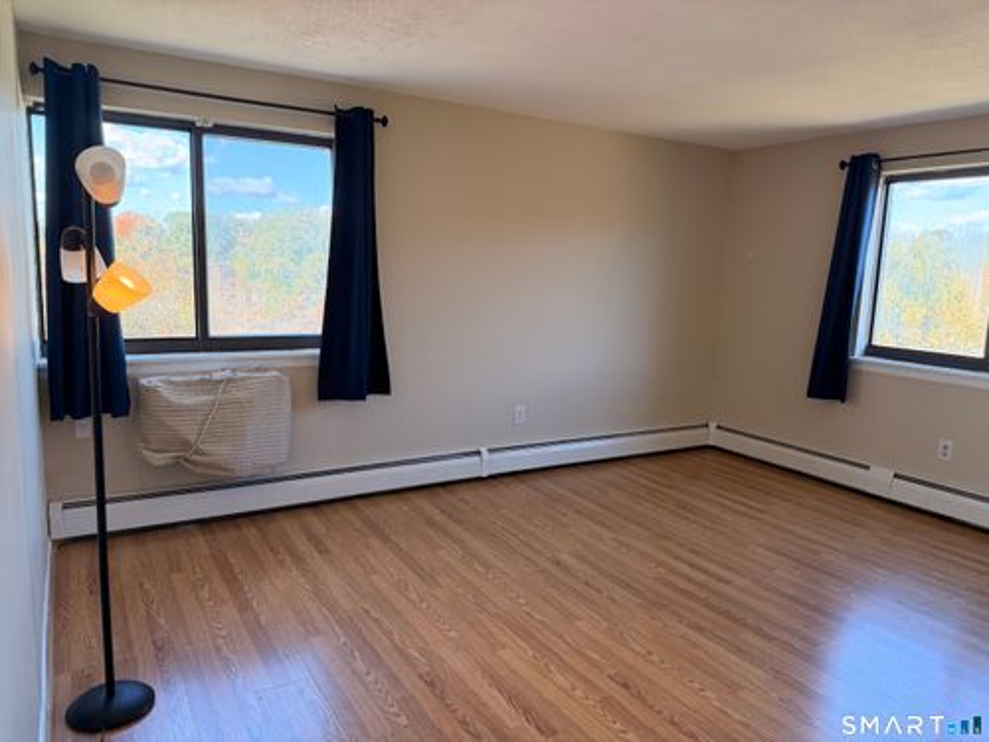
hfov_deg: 71.6
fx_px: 686
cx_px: 494
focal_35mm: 24
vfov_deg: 56.8
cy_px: 371
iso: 200
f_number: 1.78
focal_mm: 6.76
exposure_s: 1/232
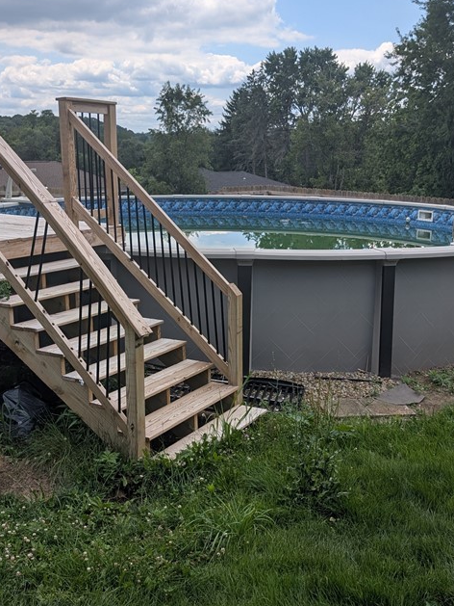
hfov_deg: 36.8
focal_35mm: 39
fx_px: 682
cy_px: 282
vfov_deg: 47.8
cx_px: 204
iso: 20
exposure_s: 1/1025
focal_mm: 6.9
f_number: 1.68
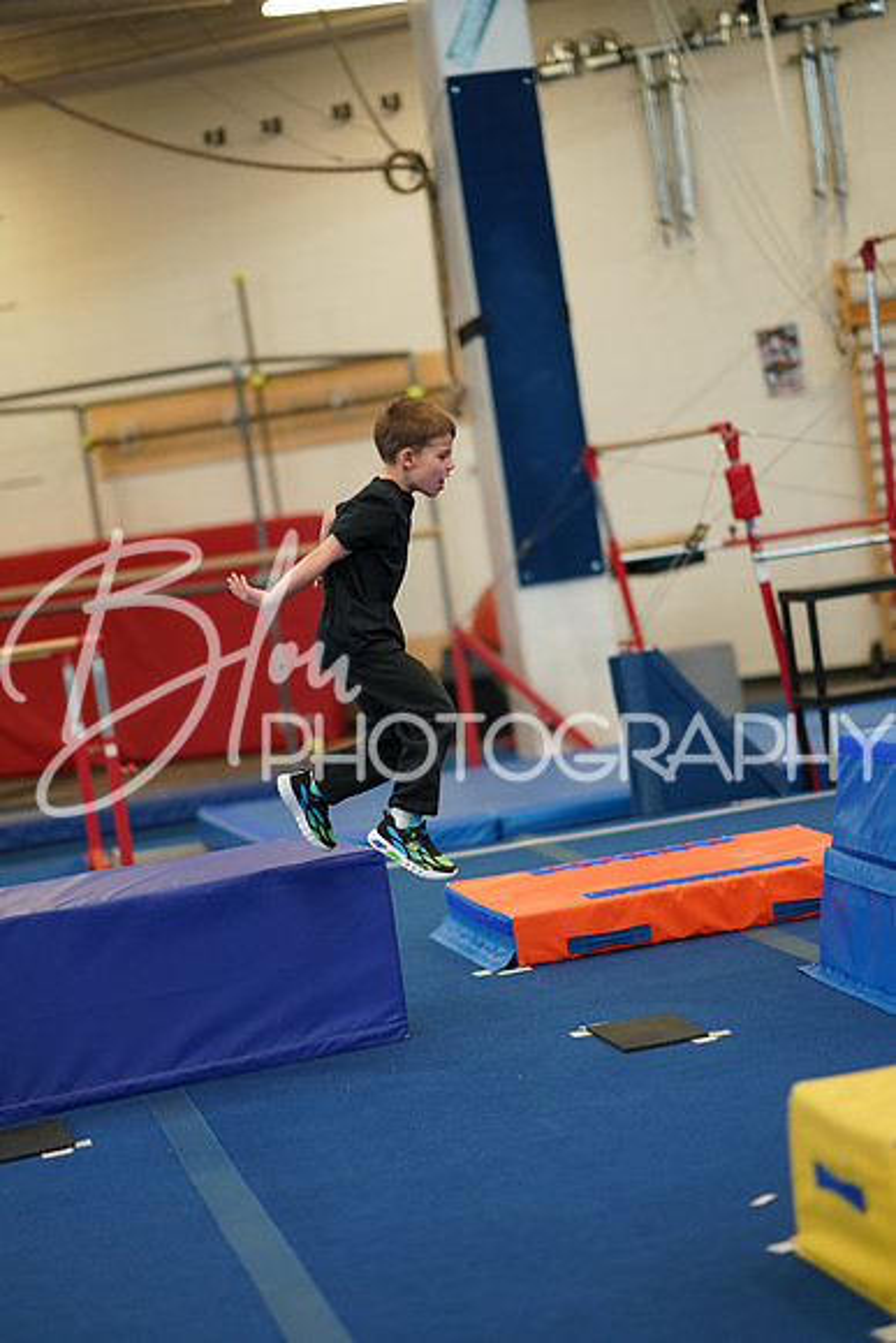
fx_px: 3171
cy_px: 672
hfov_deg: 16.1
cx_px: 448
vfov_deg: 23.9
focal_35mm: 85
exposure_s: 1/500
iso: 800
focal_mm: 85
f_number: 1.4
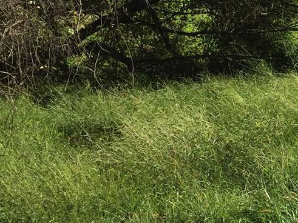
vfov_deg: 12.2
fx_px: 1041
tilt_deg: -3.1
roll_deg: +0.6
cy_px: 53
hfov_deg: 14.2
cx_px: 550
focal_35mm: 121
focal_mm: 4.15
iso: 32
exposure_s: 1/1647
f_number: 2.2
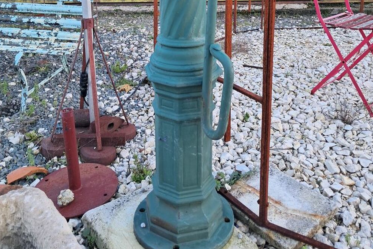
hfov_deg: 50.7
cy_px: 12
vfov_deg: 32.7
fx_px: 394
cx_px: 186
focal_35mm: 38
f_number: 1.8
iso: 50
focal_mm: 4
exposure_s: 1/50
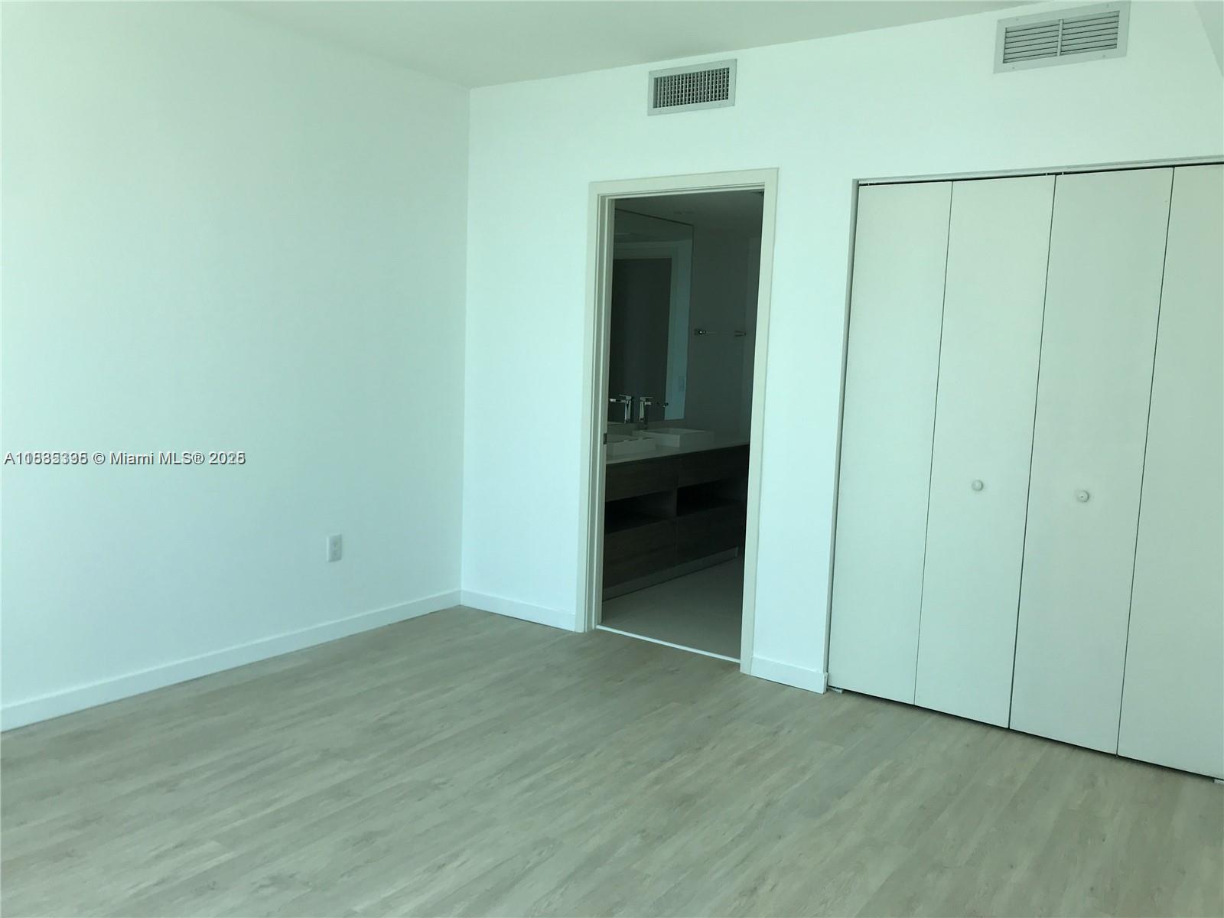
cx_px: 612
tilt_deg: -5.7
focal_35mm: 28
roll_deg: -1.2
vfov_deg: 49.7
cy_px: 459
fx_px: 990
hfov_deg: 63.4
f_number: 1.8
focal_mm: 3.99
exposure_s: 1/310
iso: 20
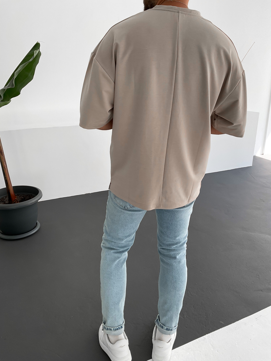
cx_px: 136
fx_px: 303
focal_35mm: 29
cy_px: 180
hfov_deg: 48.2
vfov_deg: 61.7
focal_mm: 3
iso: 25
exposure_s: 1/120
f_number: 1.8
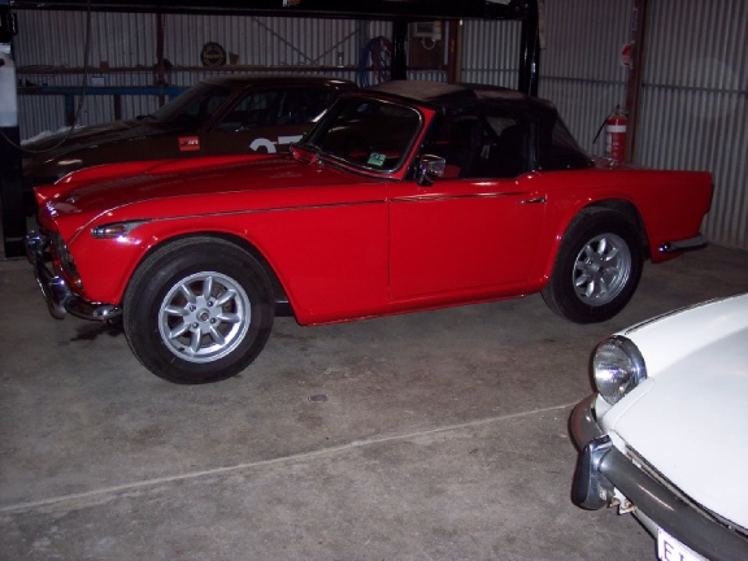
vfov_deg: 36.8
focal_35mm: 39
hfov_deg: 47.9
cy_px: 280
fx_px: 843
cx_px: 374
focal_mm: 8
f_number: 2.8
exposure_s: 1/60
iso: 100
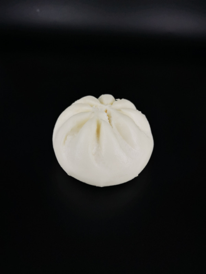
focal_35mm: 27
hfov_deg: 51.4
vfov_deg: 65.3
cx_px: 103
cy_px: 137
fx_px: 214
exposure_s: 1/530
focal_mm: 5.58
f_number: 1.8
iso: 50
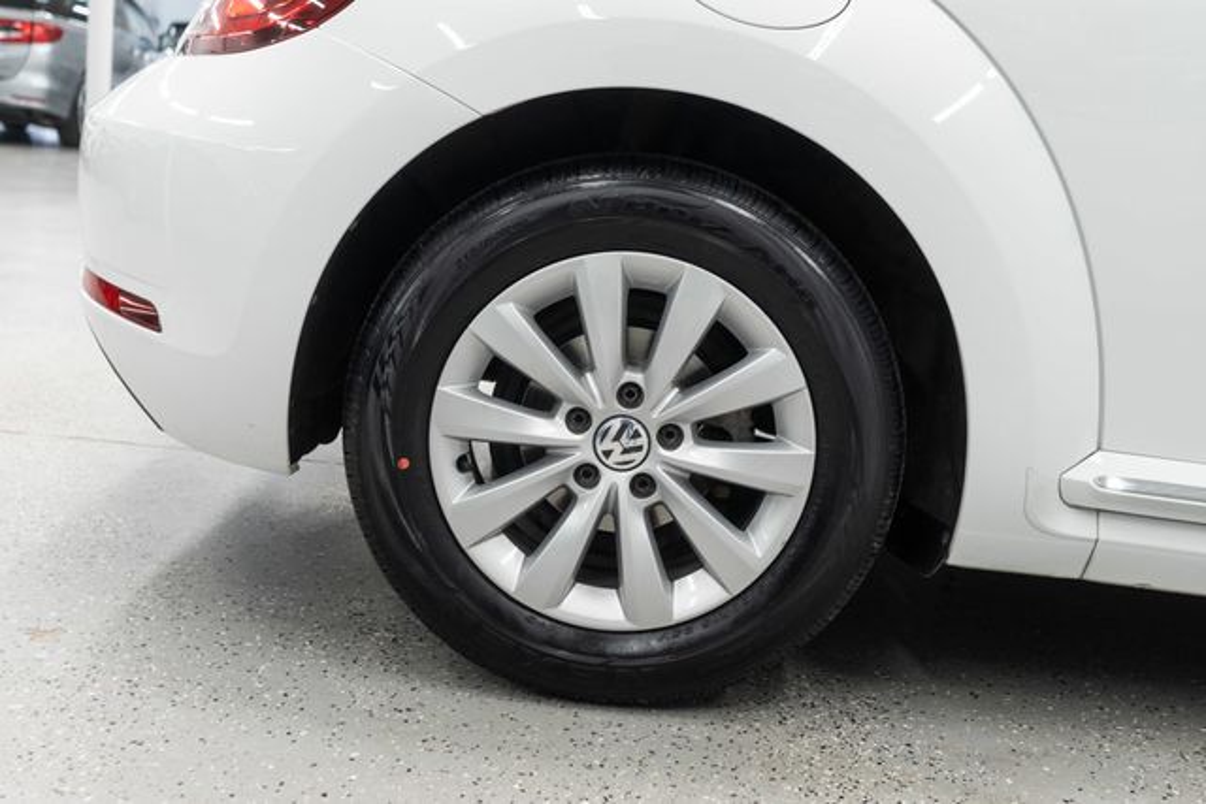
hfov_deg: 46.4
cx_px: 603
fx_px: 1407
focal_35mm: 42
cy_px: 402
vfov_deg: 31.9
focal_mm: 28
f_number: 3.2
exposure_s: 1/40
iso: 250
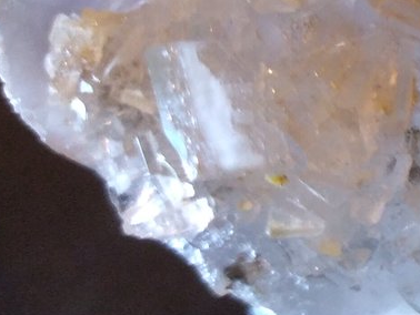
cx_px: 841
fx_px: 1335
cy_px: -81
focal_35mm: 110
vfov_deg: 13.1
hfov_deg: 14.7
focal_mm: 3.54
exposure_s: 1/33.3
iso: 213
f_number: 2
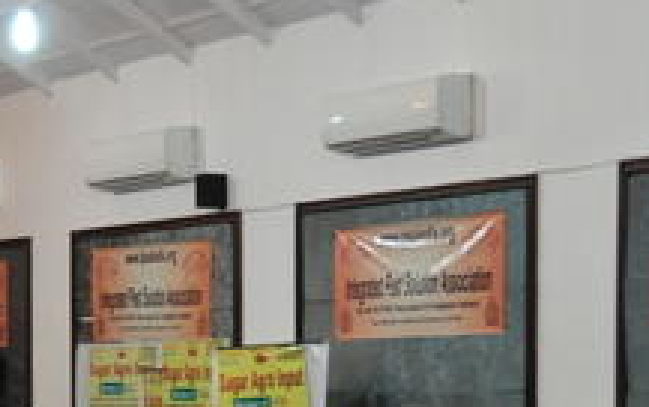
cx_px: 150
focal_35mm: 135
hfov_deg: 15.4
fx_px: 2390
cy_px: 468
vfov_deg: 9.6
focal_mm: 32
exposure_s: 1/60
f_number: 4.5
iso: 800
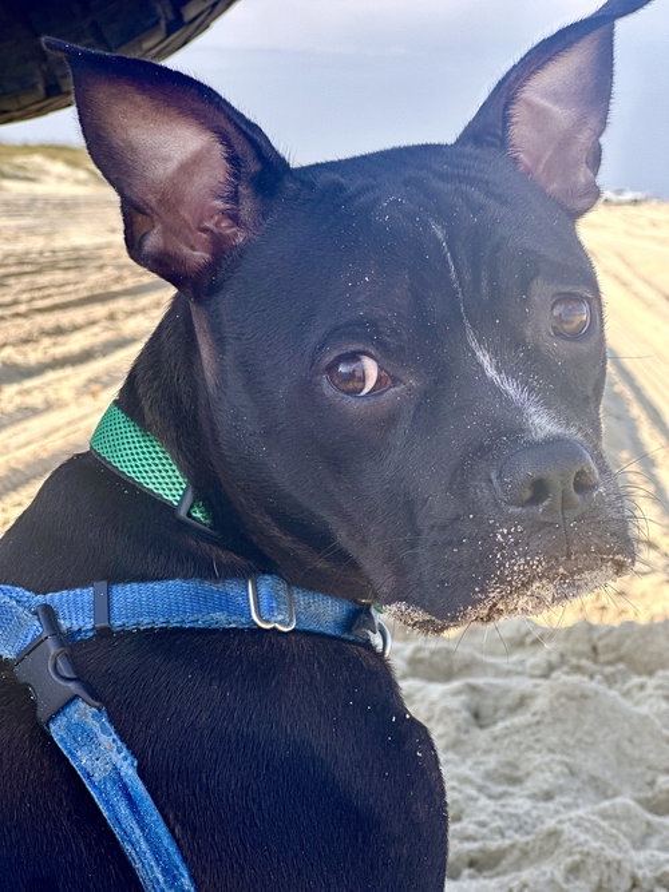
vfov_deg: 25.3
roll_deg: +0.3
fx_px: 1985
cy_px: 446
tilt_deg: -5.9
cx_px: 334
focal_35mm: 77
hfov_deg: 19.1
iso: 25
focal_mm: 9
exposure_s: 1/171
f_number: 2.8
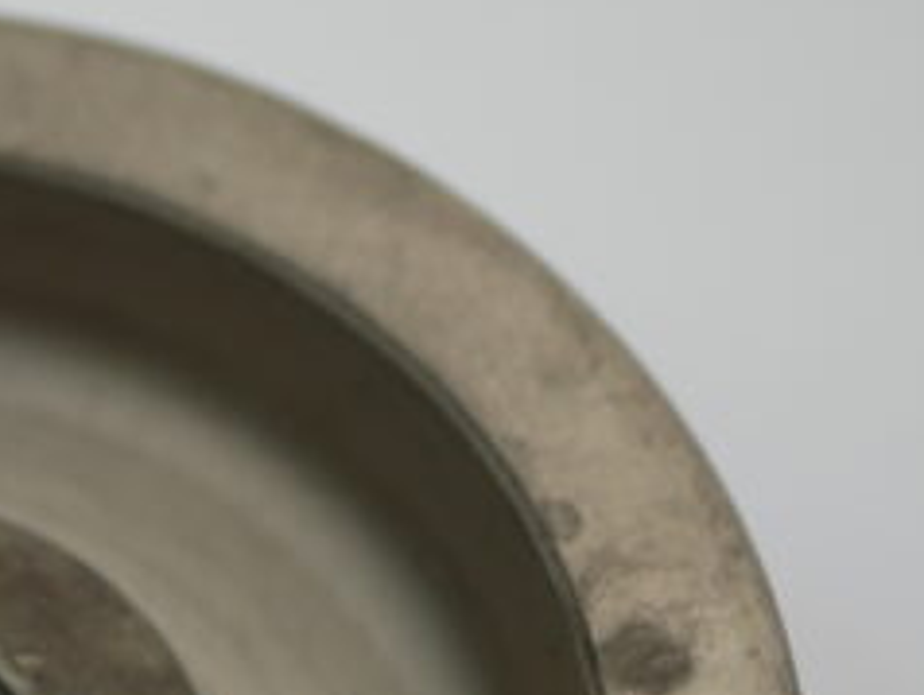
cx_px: -202
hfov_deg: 9.6
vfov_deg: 7.3
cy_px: 957
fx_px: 5397
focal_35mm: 202
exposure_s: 1/200
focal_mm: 30
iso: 200
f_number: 3.5
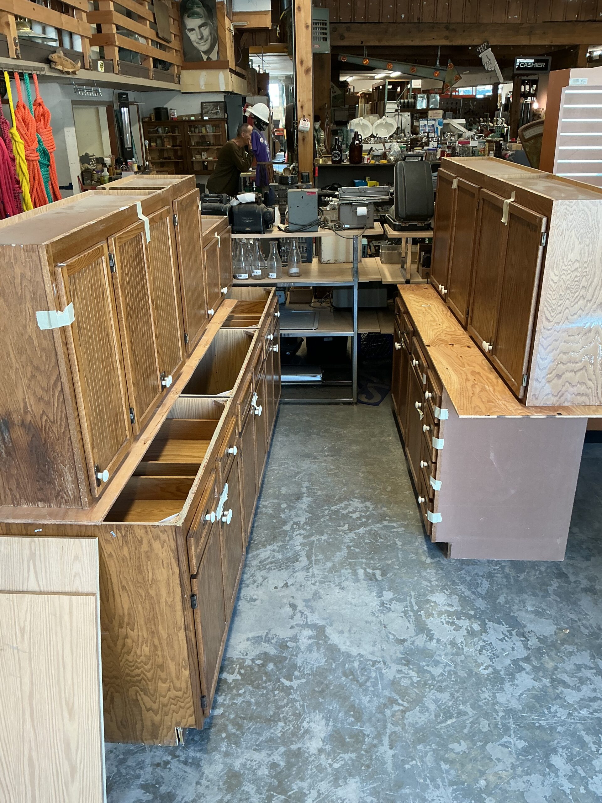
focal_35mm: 29
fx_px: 672
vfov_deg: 61.7
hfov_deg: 48.2
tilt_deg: -24.2
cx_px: 301
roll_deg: +2.4
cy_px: 402
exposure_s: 1/60
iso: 80
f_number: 1.8
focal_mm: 3
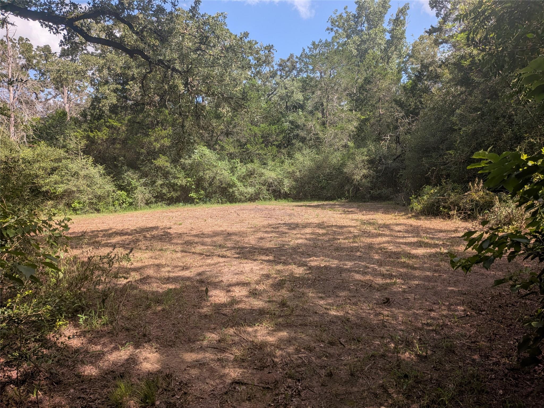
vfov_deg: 56.8
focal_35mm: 24
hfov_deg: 71.6
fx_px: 377
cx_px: 272
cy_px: 204
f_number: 1.7
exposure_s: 1/1080
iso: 29
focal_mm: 4.53
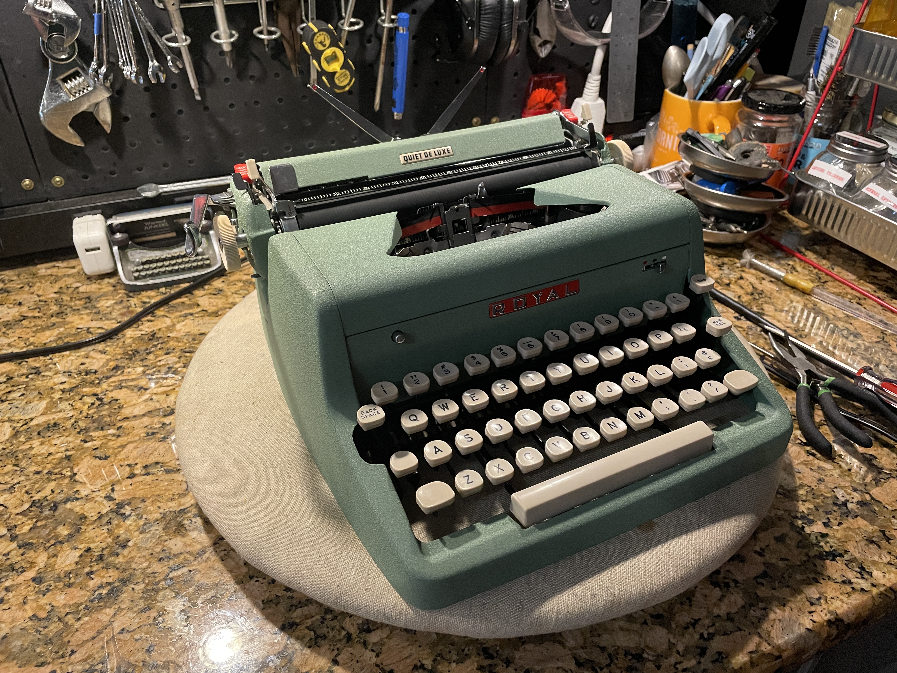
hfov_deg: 67.3
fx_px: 674
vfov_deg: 53.1
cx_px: 448
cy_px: 336
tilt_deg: -37.1
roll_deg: +0.1
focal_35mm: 26
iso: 500
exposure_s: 1/60
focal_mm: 4.2
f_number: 1.6
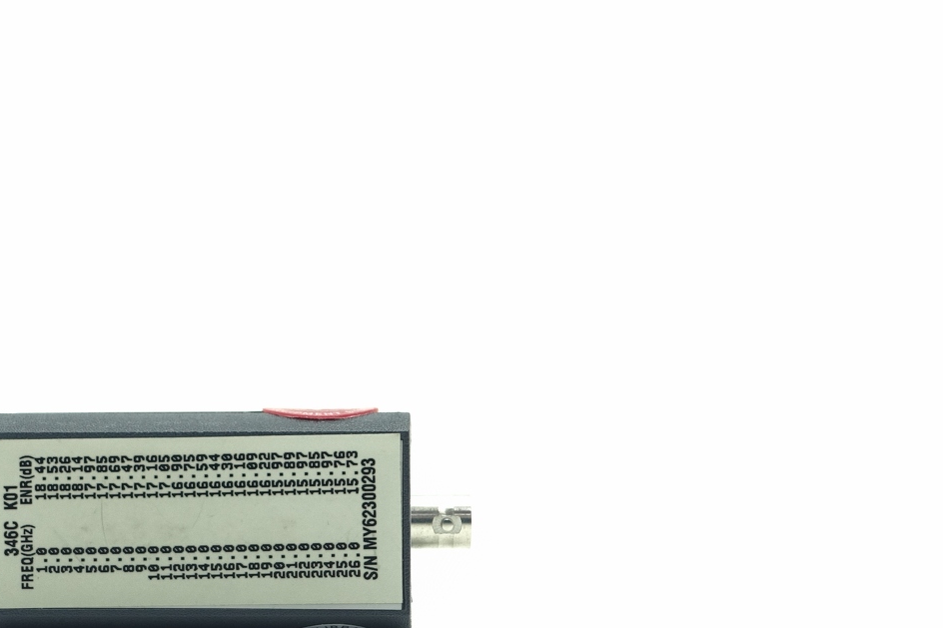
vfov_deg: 13.4
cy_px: 427
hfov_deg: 19.8
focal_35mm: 102
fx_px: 2671
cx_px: 179
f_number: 3.2
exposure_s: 1/15
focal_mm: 17.27
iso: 100
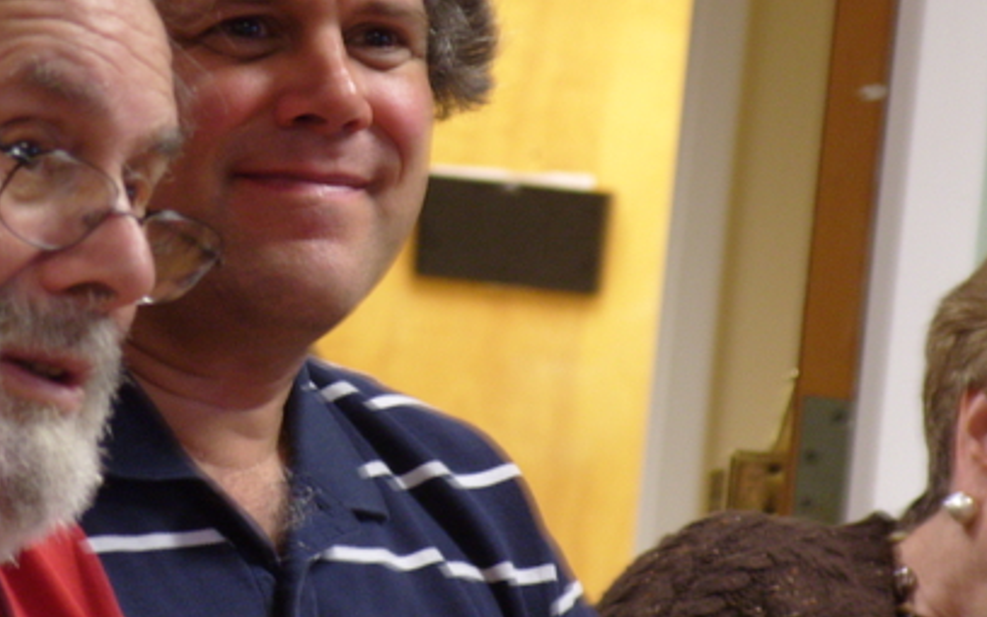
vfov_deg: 4.5
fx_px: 7828
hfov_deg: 7.2
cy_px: 123
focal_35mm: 291
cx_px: 244
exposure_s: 1/10
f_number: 4.5
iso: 200
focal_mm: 39
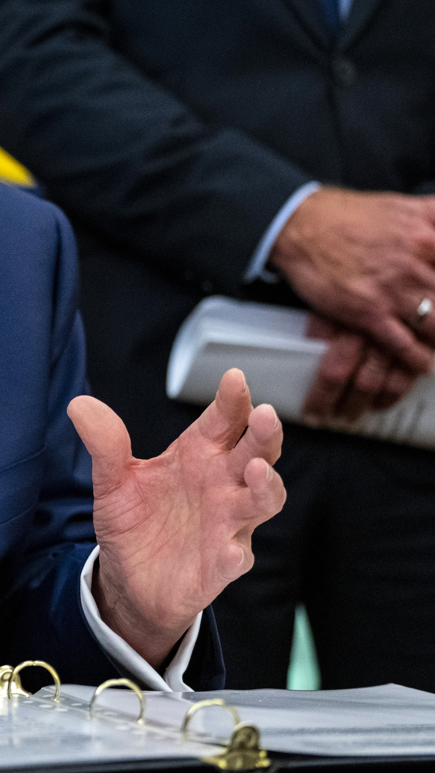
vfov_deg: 11.9
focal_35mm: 181
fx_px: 3711
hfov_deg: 6.6
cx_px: -291
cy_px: 228
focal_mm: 76
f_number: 2.8
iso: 3200
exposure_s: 1/250
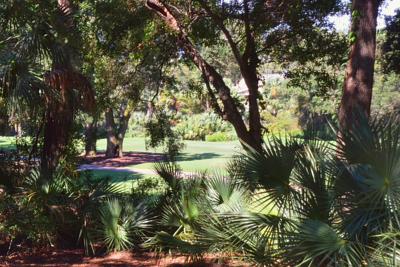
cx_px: 200
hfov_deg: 24.6
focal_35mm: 82
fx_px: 917
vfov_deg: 16.6
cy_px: 134
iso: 400
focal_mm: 55
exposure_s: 1/160
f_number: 7.1
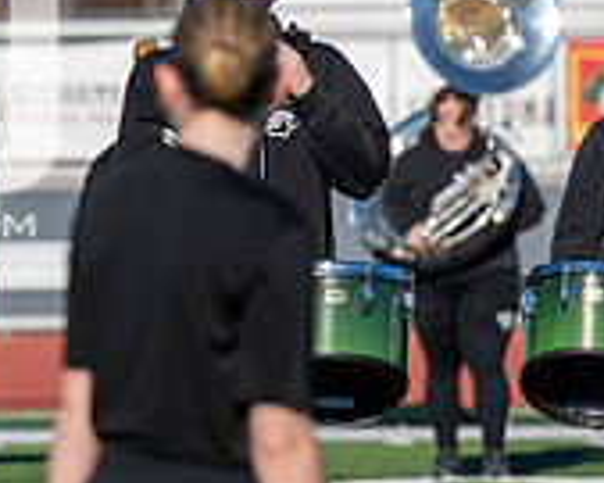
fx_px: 11541
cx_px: -211
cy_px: 98
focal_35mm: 646
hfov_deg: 3.0
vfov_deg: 2.4
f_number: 4
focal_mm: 200
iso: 160
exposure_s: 1/2000
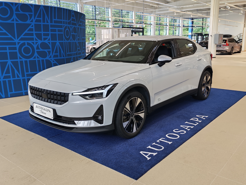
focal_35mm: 33
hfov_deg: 55.4
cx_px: 123
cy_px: 92
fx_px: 235
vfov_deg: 42.9
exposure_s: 1/100
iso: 220
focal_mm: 6.12
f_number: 1.9
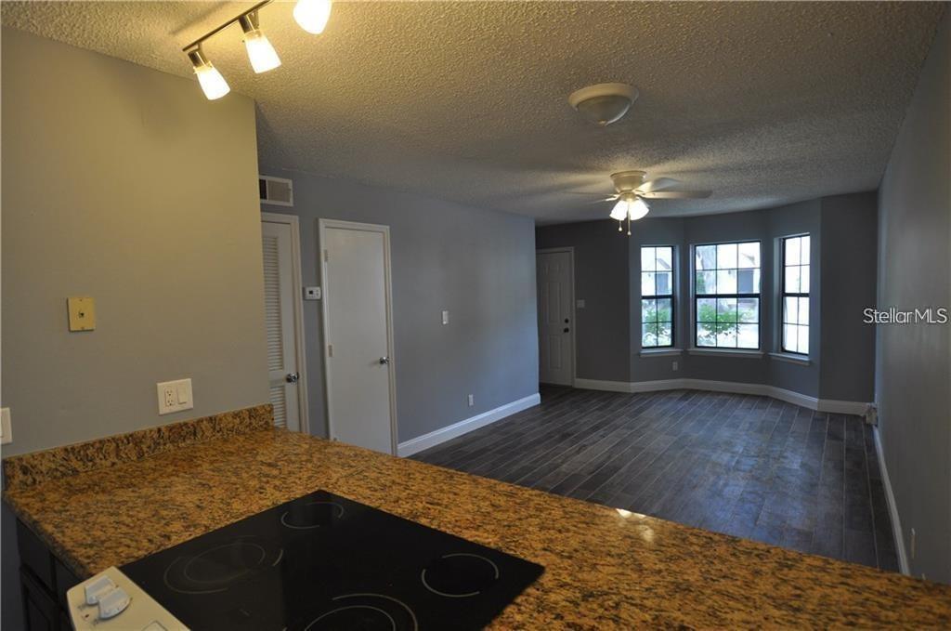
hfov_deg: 85.5
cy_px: 316
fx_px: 514
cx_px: 476
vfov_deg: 63.0
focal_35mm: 20
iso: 400
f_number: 5
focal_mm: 13
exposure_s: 1/100
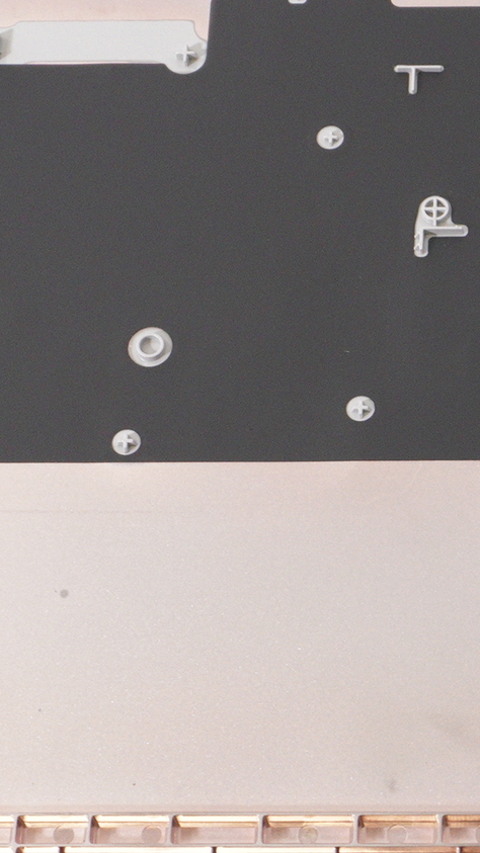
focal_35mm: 121
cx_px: 622
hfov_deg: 9.8
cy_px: 461
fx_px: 2739
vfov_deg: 17.7
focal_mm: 26
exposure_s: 1/100
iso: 1600
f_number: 5.6
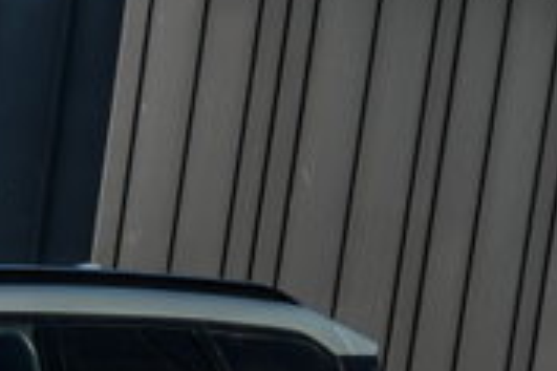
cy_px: 456
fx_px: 4038
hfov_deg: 7.5
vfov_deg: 5.2
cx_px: -601
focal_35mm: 261
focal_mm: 55
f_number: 4.5
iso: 250
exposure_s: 1/200
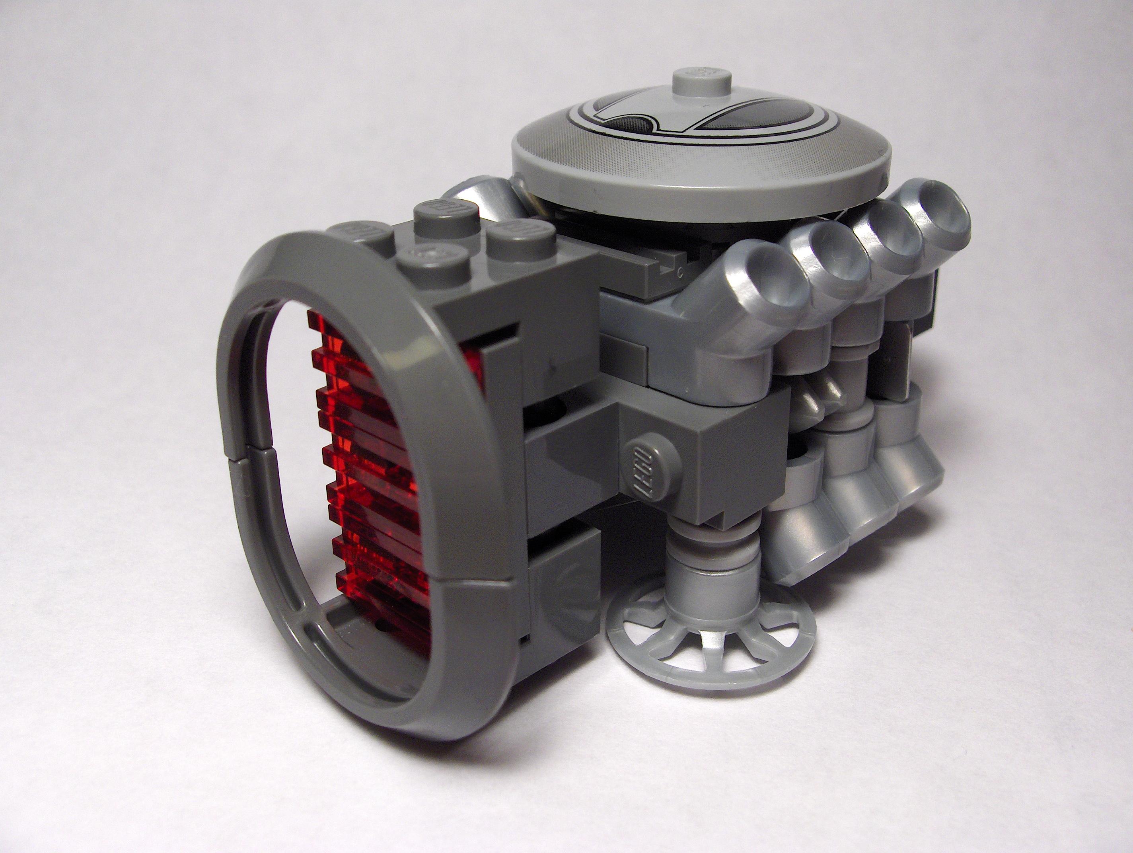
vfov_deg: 36.9
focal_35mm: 39
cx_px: 566
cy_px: 426
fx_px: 1278
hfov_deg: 47.8
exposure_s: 1/64.4
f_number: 4.8
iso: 166
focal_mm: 8
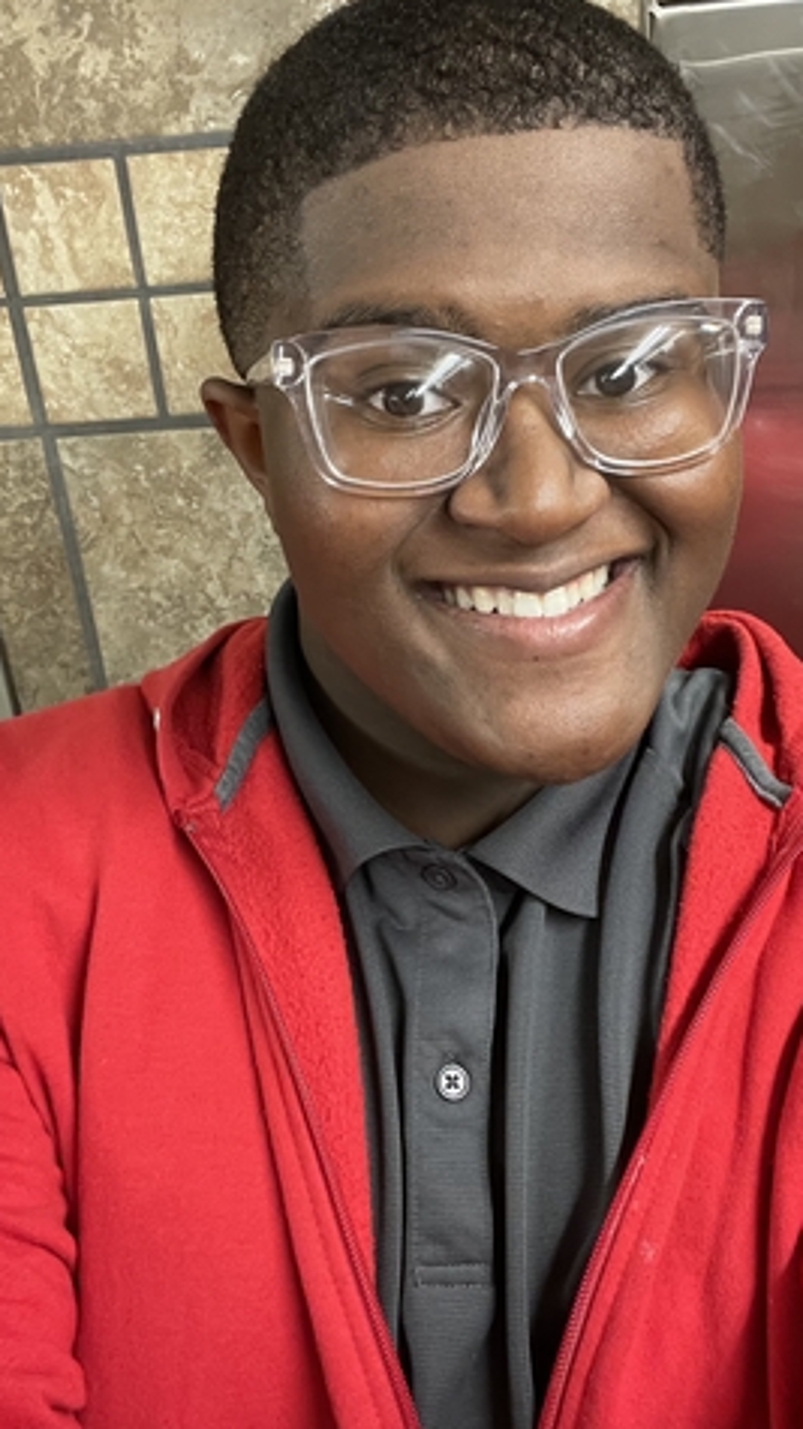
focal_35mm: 33
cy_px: 713
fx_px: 1250
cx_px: 424
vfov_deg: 59.5
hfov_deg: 35.6
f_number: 2.2
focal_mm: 2.71
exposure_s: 1/60
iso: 320
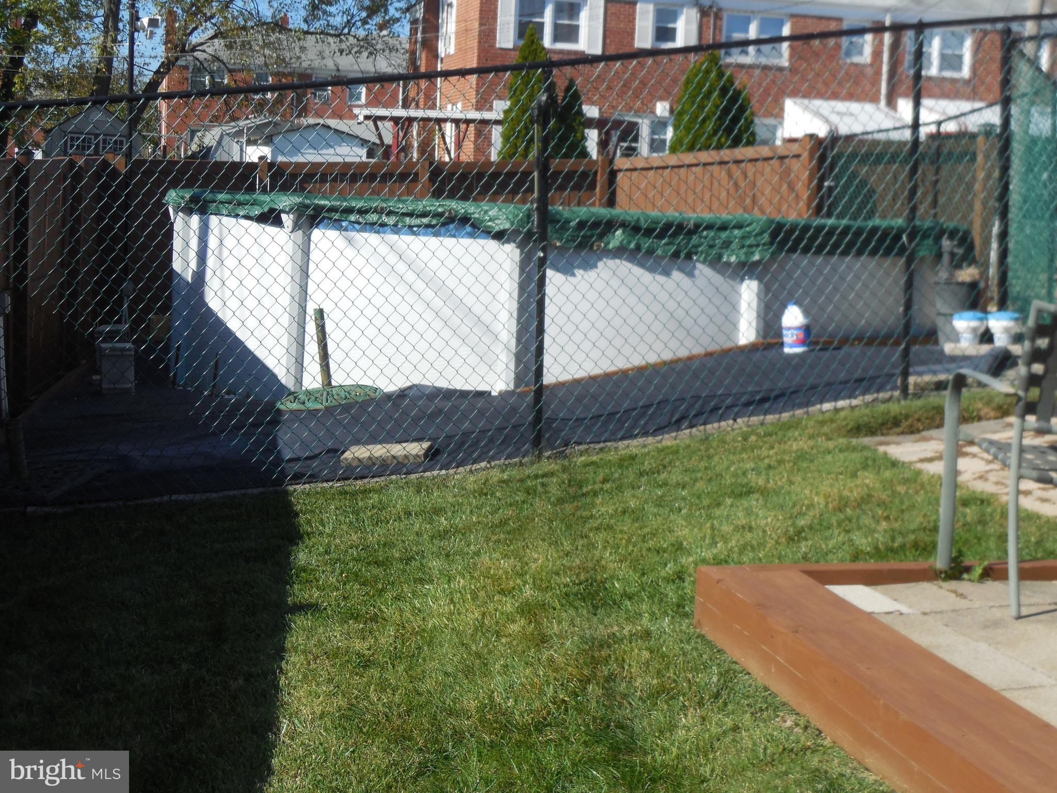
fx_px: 2015
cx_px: 528
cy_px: 396
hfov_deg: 29.4
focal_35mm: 66
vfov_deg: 22.3
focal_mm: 10.9
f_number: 4.2
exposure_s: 1/1000
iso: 125
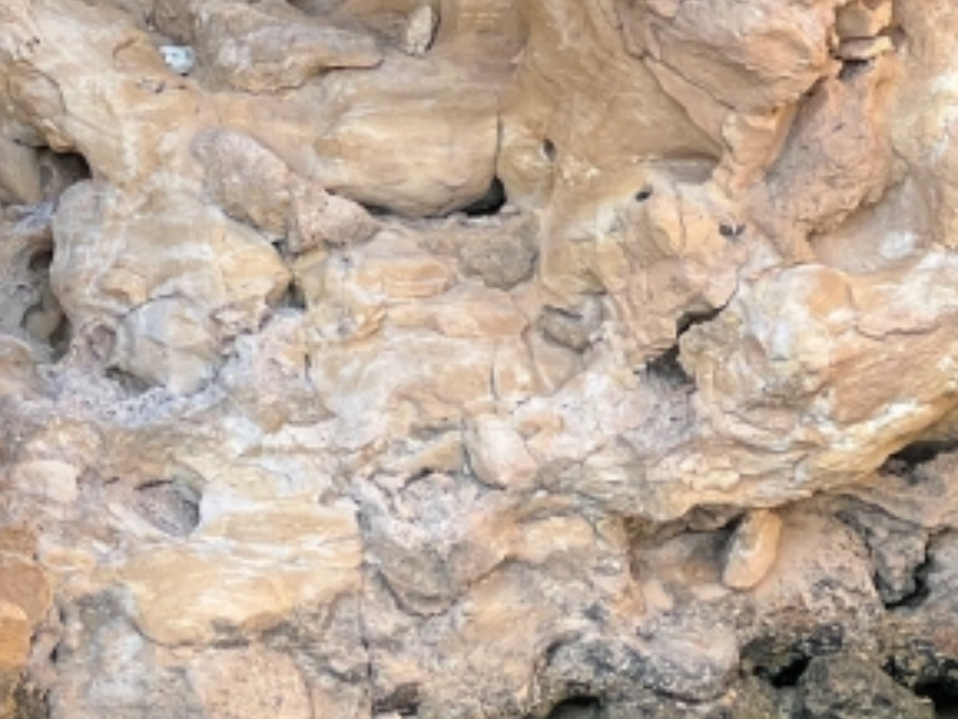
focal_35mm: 266
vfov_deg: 5.6
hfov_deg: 7.4
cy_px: 706
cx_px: 113
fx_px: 7365
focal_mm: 9
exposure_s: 1/121
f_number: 2.8
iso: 32
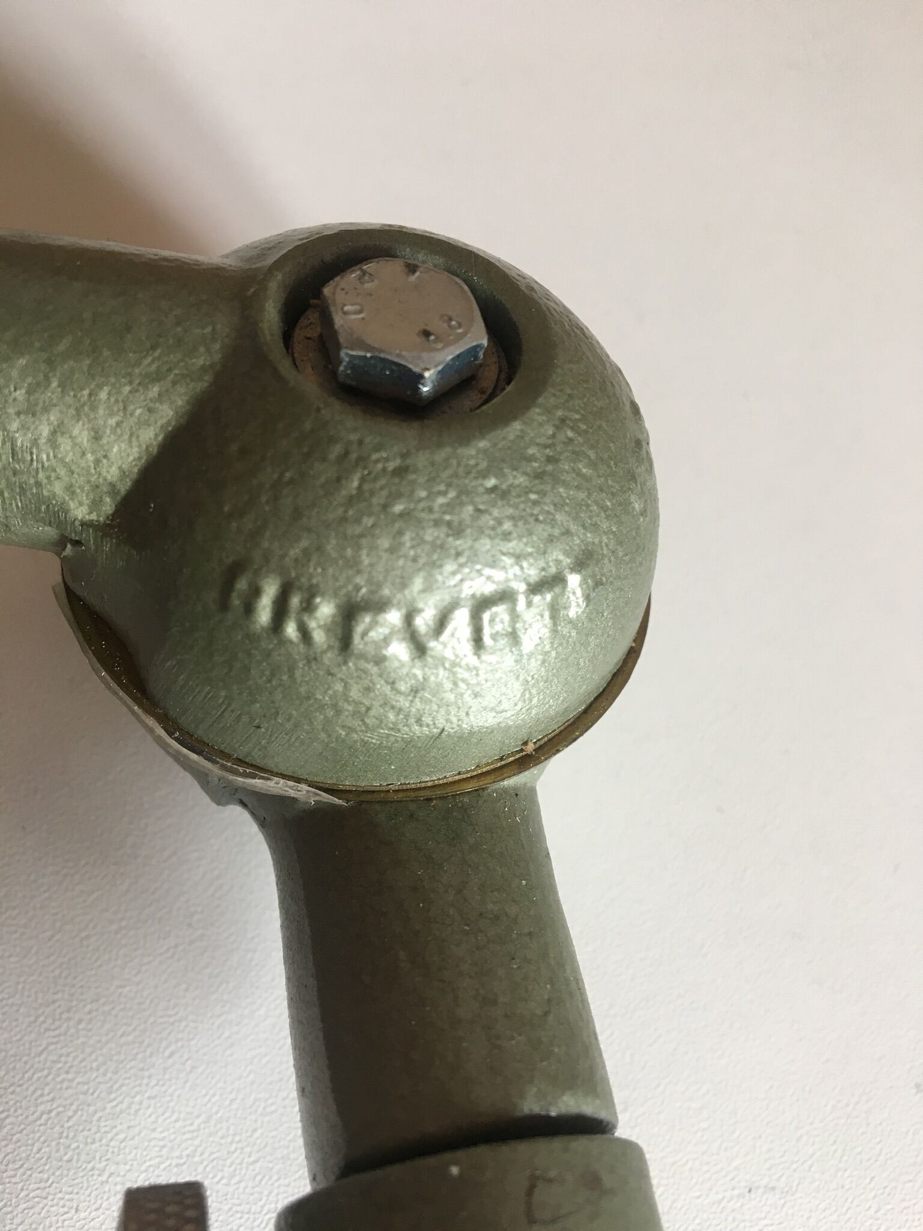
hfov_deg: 48.2
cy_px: 616
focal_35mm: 29
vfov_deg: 61.7
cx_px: 462
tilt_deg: -66.0
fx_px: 1031
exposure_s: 1/33
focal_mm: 4.15
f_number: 2.2
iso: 80
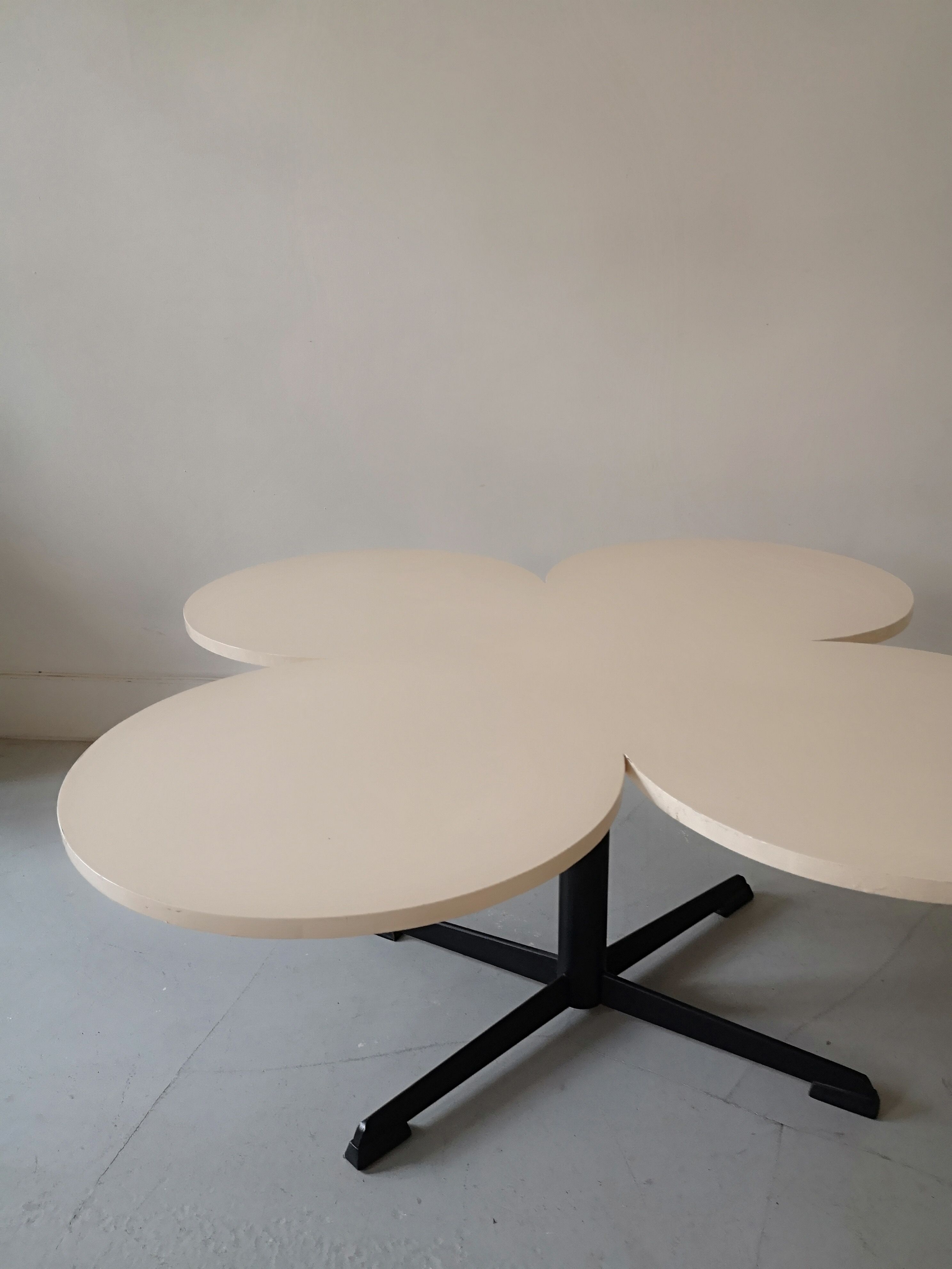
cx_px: 476
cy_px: 634
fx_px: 990
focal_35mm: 27
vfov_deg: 65.3
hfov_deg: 51.4
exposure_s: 1/33.3
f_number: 1.8
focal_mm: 3.95
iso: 250
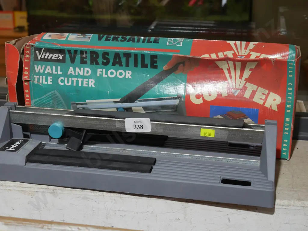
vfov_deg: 24.4
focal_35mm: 60
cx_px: 154
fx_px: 534
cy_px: 116
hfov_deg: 32.2
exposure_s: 1/60
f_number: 5.4
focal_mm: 30
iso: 1600
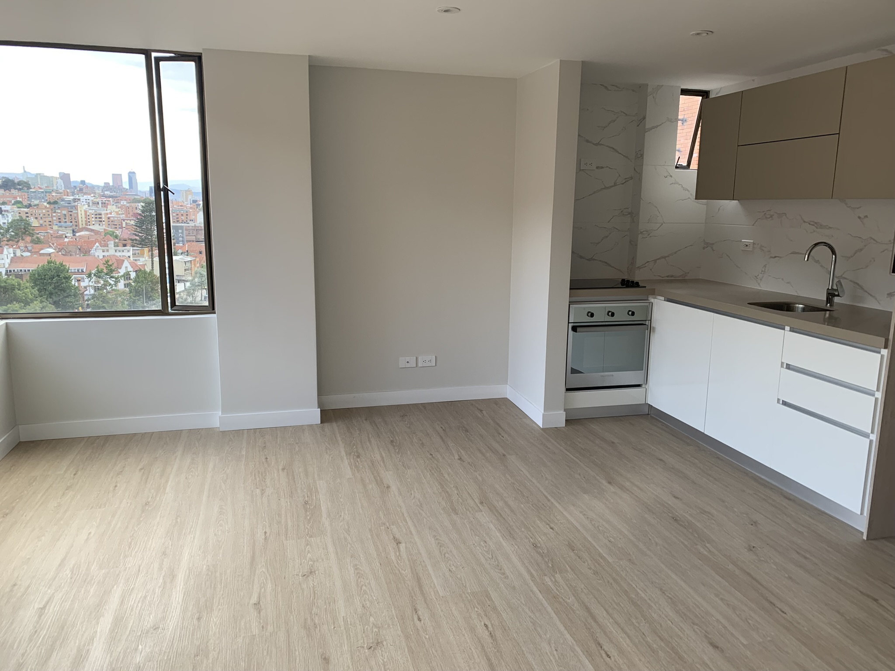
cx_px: 448
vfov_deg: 53.1
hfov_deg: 67.3
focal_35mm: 26
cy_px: 336
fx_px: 672
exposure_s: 1/122
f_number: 1.8
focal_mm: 4.25
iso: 40
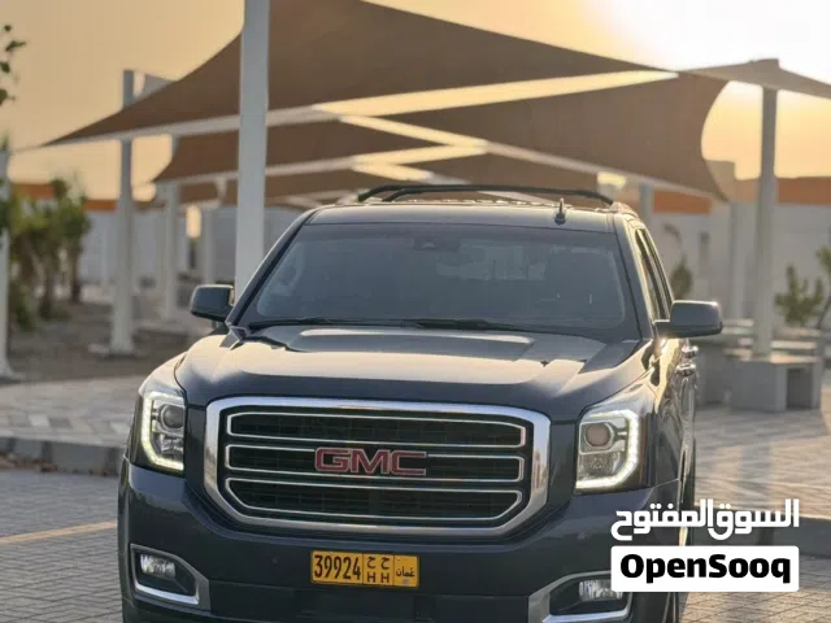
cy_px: 312
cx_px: 416
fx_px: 888
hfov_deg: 50.1
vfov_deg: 38.7
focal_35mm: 37
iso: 64
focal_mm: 6.76
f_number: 1.78
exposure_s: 1/1597
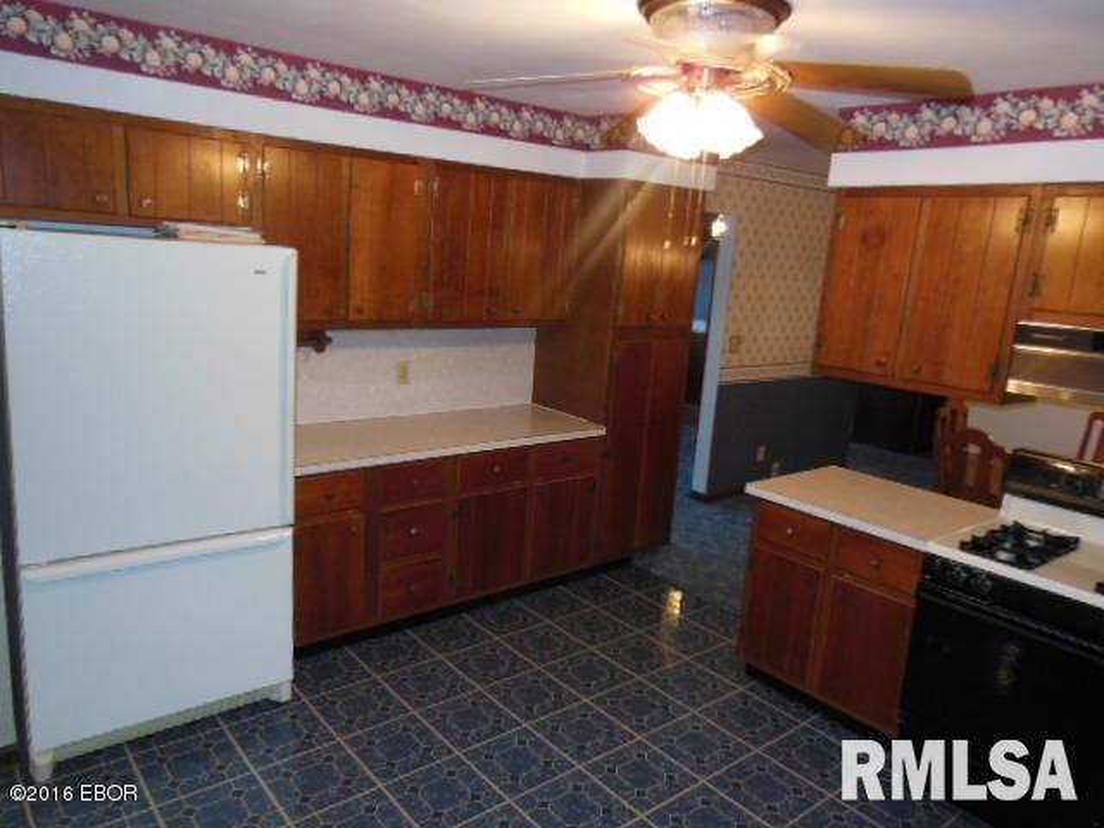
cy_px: 414
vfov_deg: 54.9
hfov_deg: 69.4
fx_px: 797
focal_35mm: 25
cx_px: 552
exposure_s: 1/25
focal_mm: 4.5
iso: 250
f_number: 3.5
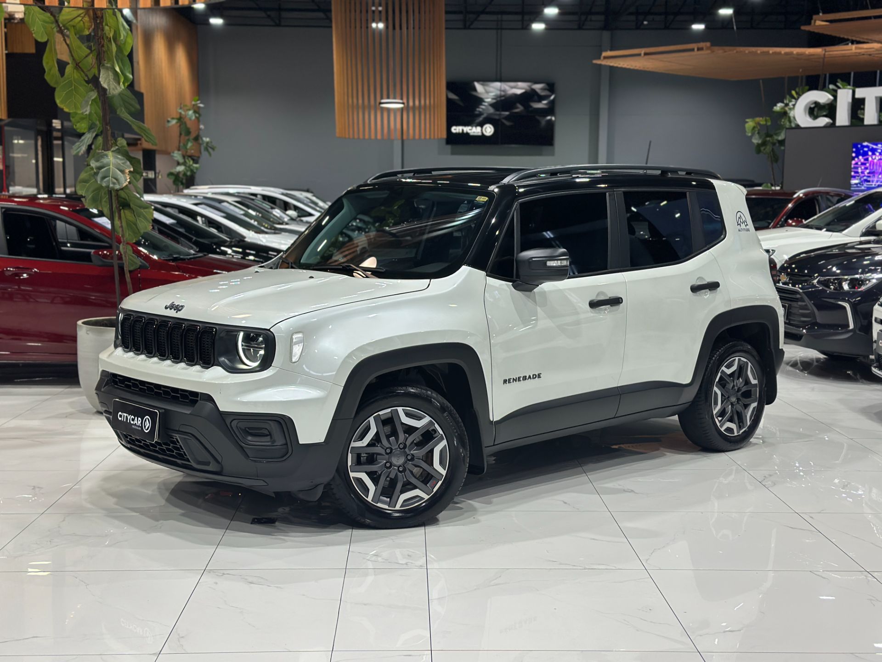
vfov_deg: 30.3
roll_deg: -0.7
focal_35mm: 48
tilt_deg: -6.6
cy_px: 331
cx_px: 441
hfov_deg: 39.7
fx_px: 1223
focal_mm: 6.86
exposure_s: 1/120
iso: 160
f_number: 1.78
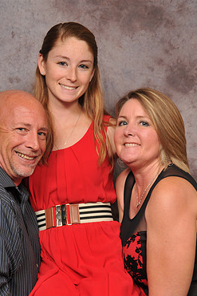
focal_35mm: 89
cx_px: 66
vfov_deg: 22.7
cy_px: 212
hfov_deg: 15.3
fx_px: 731
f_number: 5.6
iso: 200
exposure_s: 1/60
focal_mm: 38
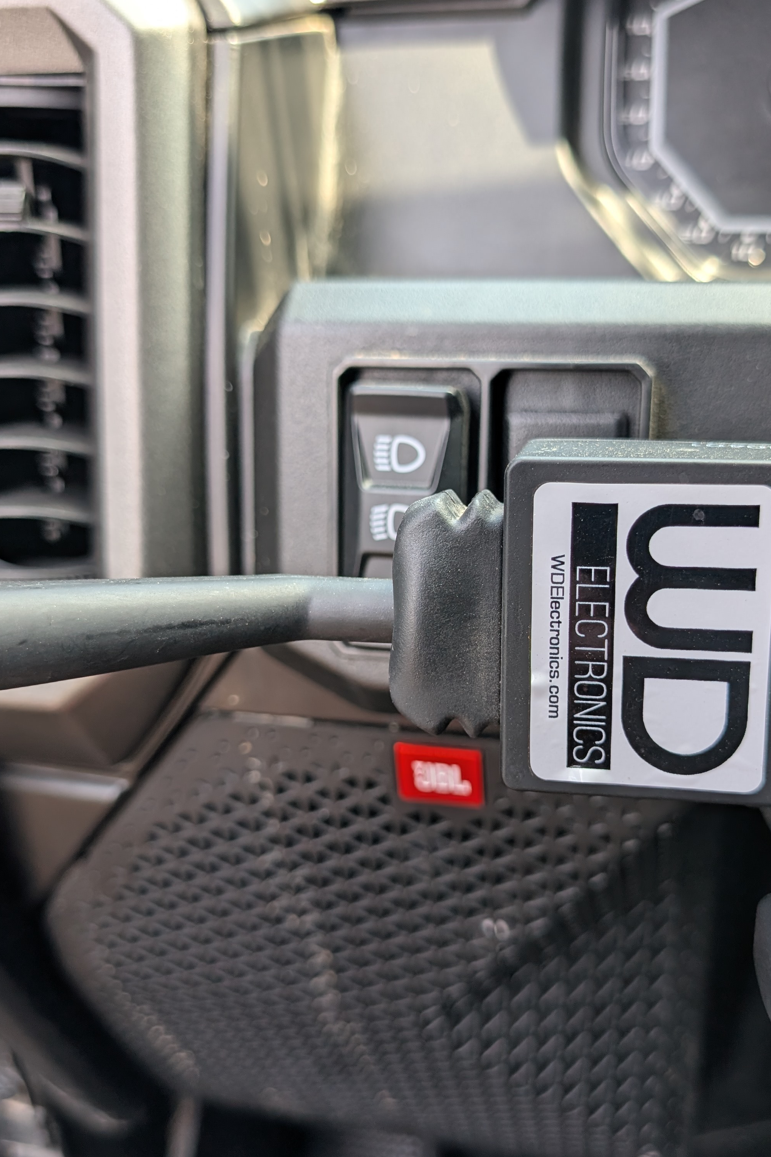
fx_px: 1092
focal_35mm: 34
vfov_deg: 55.8
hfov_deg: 38.8
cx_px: 456
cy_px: 574
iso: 57
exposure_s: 1/144
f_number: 1.68
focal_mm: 6.9
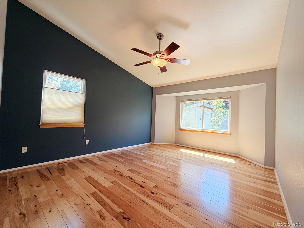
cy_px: 114
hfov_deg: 102.1
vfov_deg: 85.7
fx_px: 123
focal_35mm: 14
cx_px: 152
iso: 160
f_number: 2.2
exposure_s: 1/120
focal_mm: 2.22
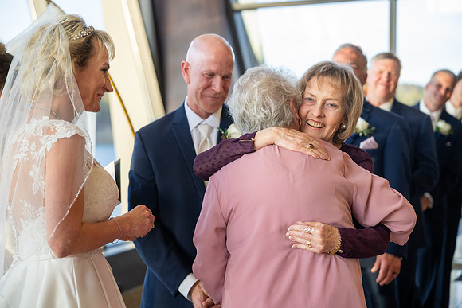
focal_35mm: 72
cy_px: 152
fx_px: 919
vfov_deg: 19.0
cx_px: 229
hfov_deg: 28.2
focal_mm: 70
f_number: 2.8
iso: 800
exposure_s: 1/200
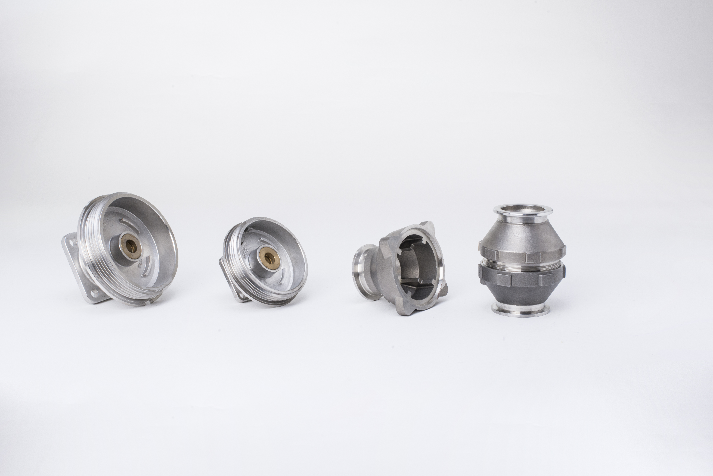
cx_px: 356
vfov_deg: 27.0
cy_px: 238
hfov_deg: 39.6
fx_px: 991
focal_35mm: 50
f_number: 16
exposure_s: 1/80
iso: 320
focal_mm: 50
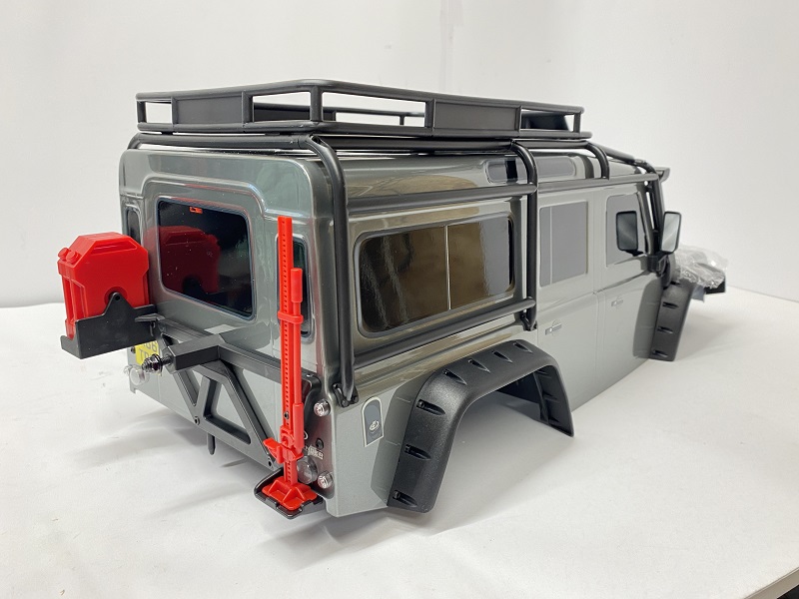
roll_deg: -0.5
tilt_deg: -14.1
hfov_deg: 67.3
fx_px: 600
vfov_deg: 53.1
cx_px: 400
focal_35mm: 26
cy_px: 300
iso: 80
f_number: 1.8
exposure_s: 1/50
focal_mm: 4.25
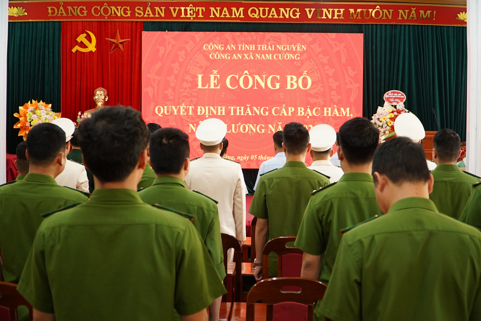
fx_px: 615
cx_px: 240
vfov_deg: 29.2
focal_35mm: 46
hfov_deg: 42.7
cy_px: 160
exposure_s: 1/13
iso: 250
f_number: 4
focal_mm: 31
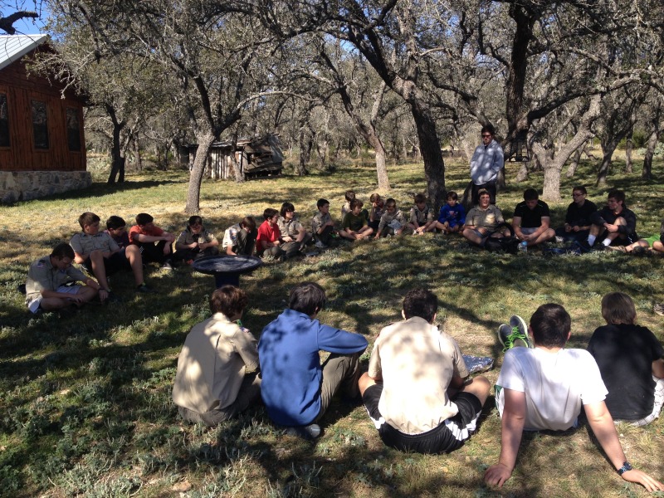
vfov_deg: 40.7
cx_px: 332
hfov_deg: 52.6
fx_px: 671
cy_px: 249
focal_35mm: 35
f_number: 2.4
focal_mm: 4.28
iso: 50
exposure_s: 1/789
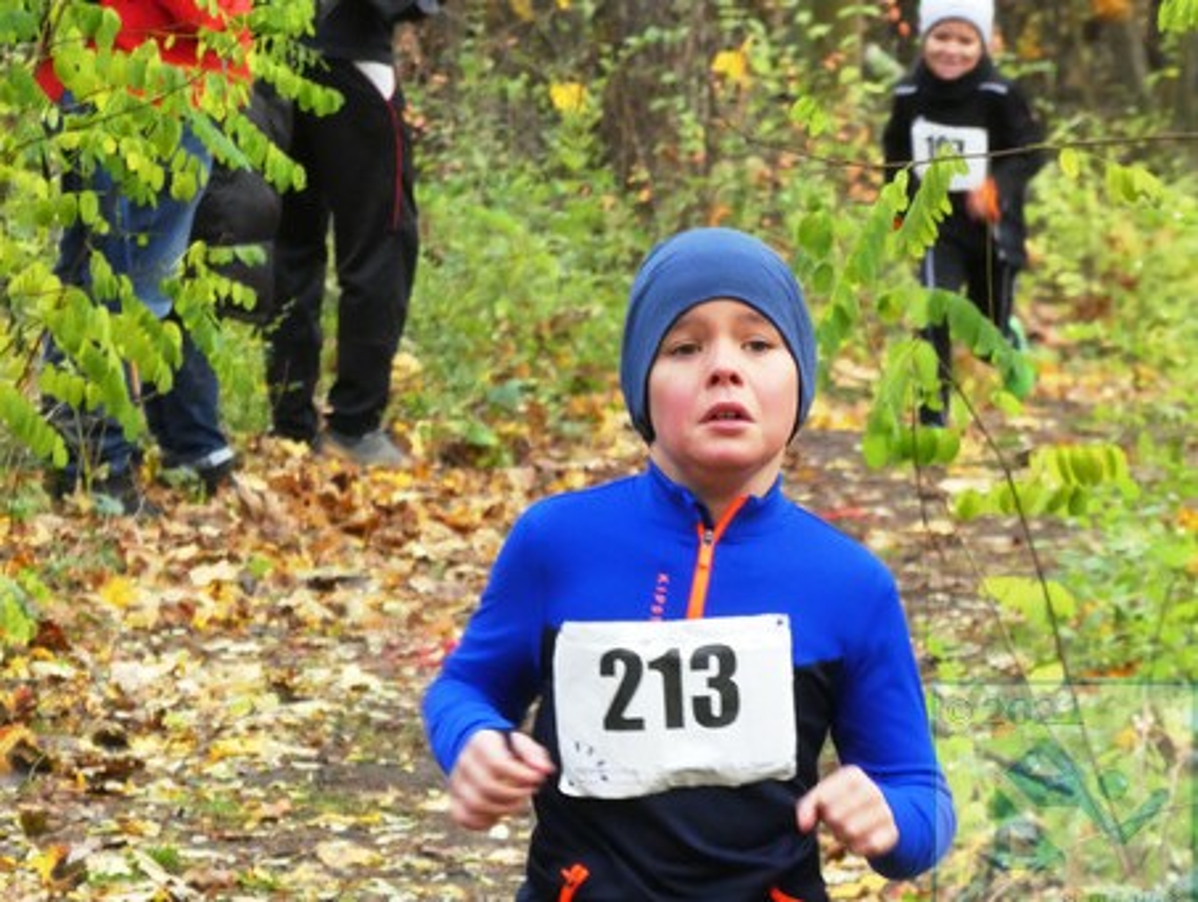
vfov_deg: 3.2
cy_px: 451
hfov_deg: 4.3
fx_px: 16114
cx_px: 599
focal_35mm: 465
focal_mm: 83.4
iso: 800
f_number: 6
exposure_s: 1/100
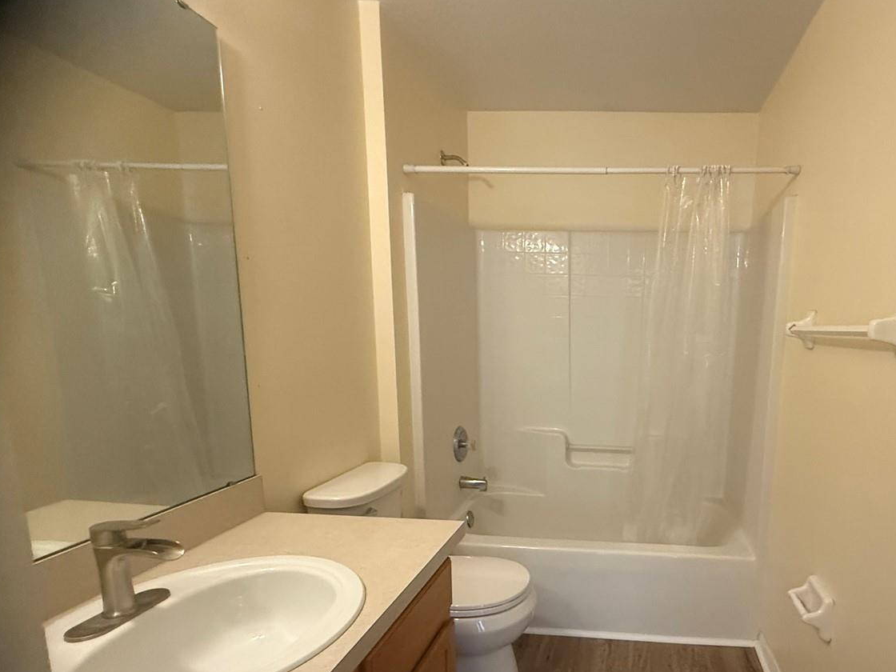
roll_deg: -2.0
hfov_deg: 78.7
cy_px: 408
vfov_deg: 65.3
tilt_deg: -8.6
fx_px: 518
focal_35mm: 20
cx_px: 606
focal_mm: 2.22
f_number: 2.2
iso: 640
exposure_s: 1/60
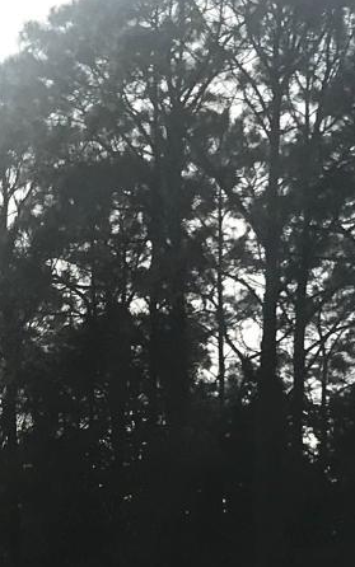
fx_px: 2057
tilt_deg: +0.1
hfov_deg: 9.8
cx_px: 97
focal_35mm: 133
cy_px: 736
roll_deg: -1.5
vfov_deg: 15.0
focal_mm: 3.99
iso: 20
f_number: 1.8
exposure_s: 1/6410
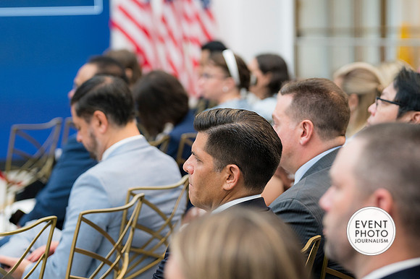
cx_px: 210
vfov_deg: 10.8
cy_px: 140
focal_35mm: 127
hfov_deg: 16.1
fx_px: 1481
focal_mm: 85
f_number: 2.8
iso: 400
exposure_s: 1/200
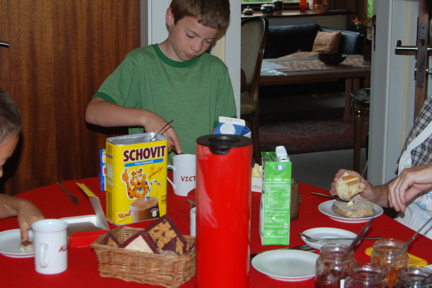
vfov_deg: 19.2
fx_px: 852
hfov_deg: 28.4
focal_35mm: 71
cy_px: 133
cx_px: 206
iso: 200
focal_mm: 28
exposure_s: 1/60
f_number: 4
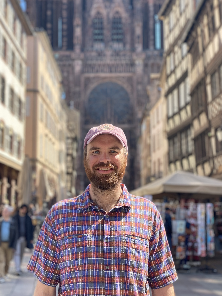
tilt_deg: +8.3
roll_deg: +0.5
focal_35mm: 53
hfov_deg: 27.5
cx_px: 111
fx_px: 453
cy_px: 148
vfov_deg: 36.2
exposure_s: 1/369
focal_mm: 6
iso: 20
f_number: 2
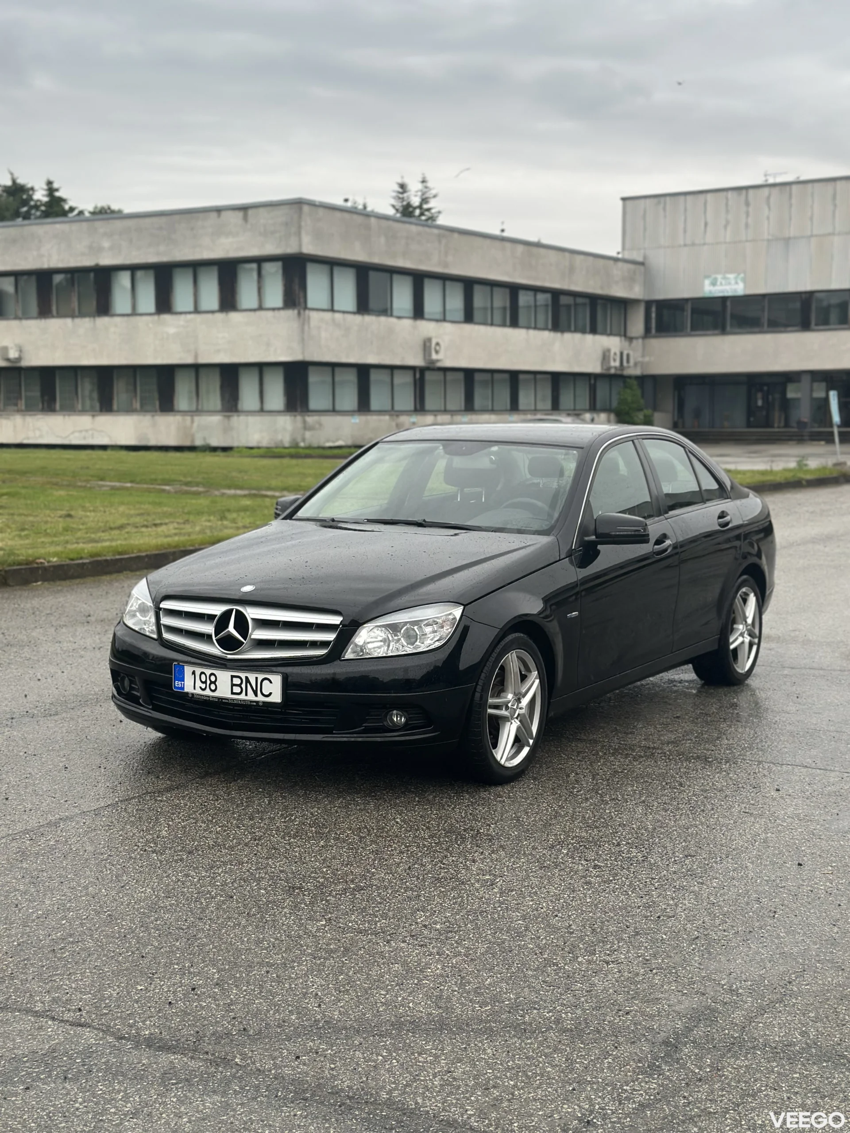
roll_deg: -0.1
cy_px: 566
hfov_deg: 30.3
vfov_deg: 39.7
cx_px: 425
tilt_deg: -5.9
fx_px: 1572
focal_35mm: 48
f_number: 1.78
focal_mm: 6.86
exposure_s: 1/446
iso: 80
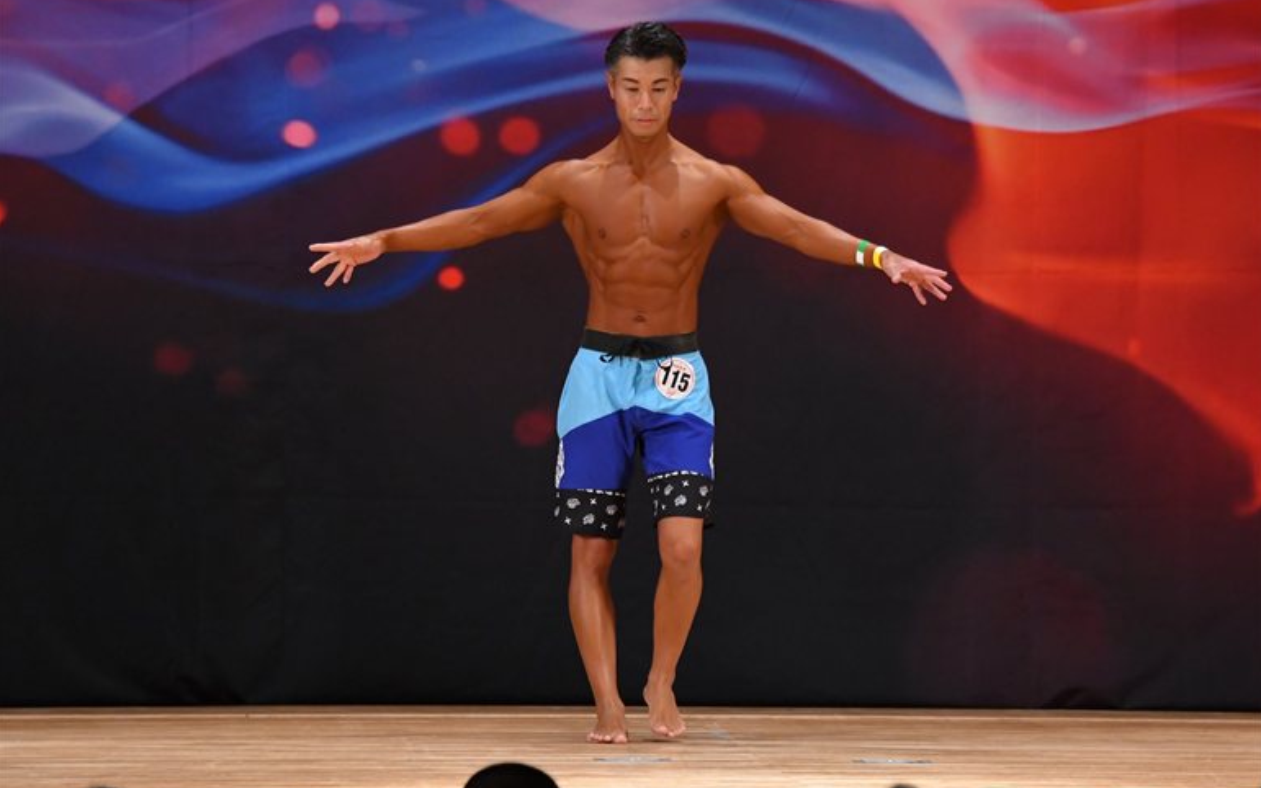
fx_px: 10036
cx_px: 630
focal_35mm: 292
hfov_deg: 7.2
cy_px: 387
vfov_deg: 4.5
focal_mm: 190
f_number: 5.6
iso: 3200
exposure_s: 1/400
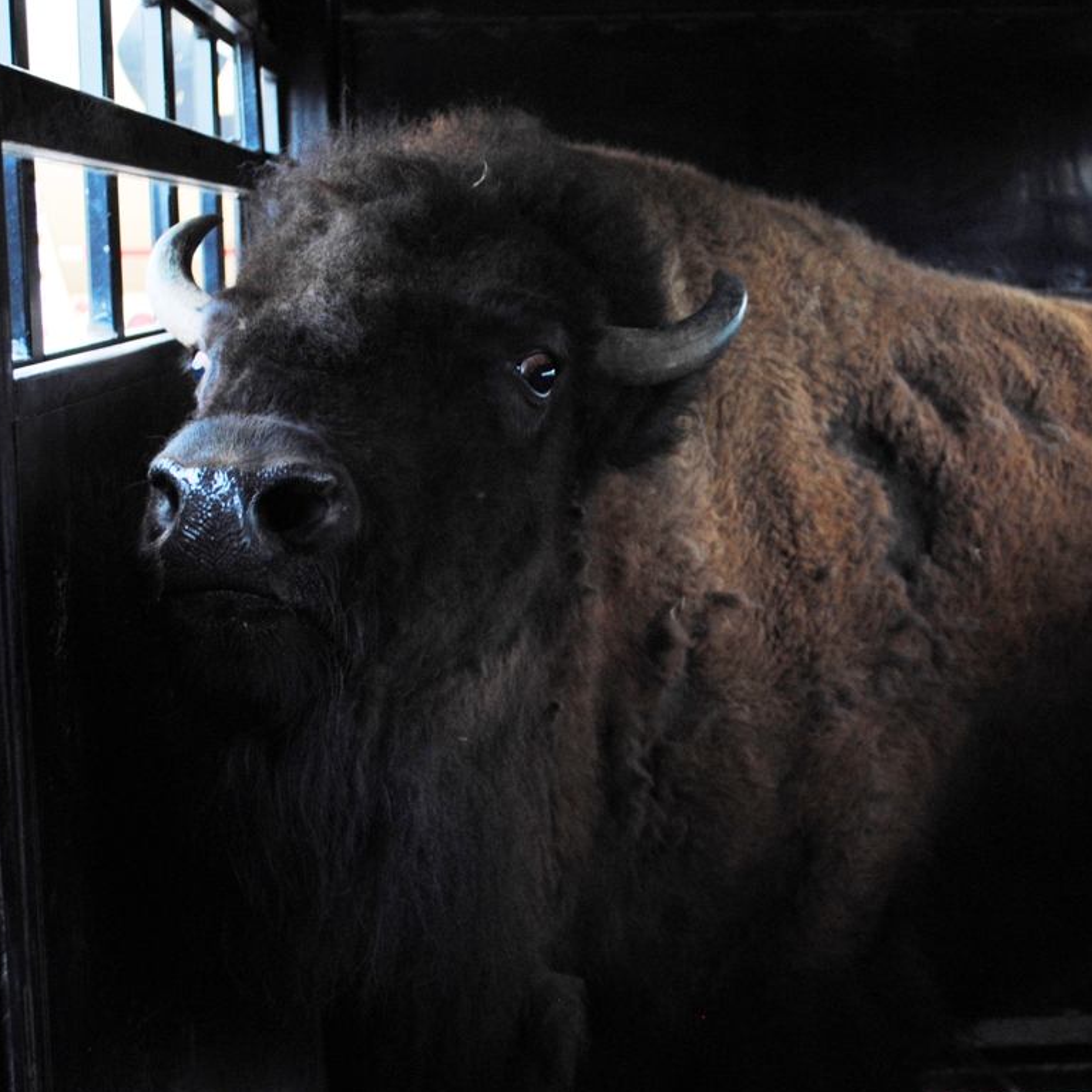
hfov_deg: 25.4
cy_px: 548
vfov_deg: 25.5
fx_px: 2414
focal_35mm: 68
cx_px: 668
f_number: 5
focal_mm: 35
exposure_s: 1/8
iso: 400
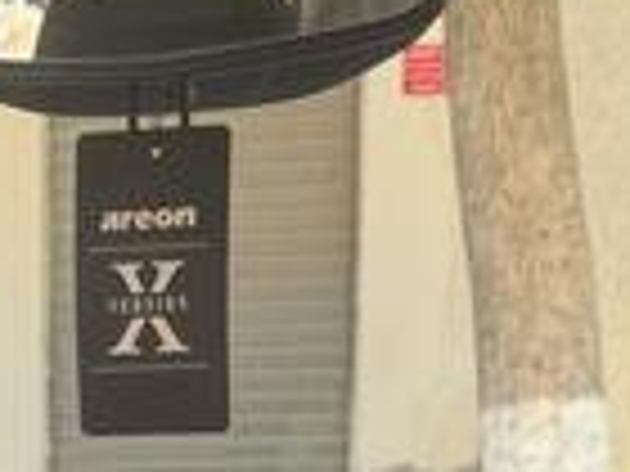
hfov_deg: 17.4
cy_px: 748
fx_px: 2038
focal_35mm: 112
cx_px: 108
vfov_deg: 12.5
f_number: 1.78
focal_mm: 6.76
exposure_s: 1/146
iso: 64
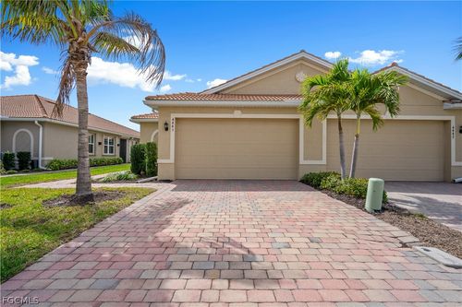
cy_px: 154
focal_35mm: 16
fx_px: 205
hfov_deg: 96.8
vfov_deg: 73.7
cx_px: 231
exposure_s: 1/1600
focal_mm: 16
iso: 400
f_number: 8
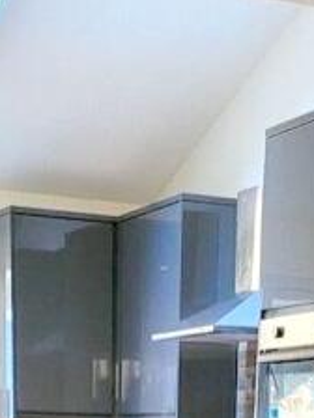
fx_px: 1439
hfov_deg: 12.4
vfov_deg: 14.0
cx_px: 176
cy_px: 830
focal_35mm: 119
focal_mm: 5
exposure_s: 1/50
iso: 250
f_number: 1.8
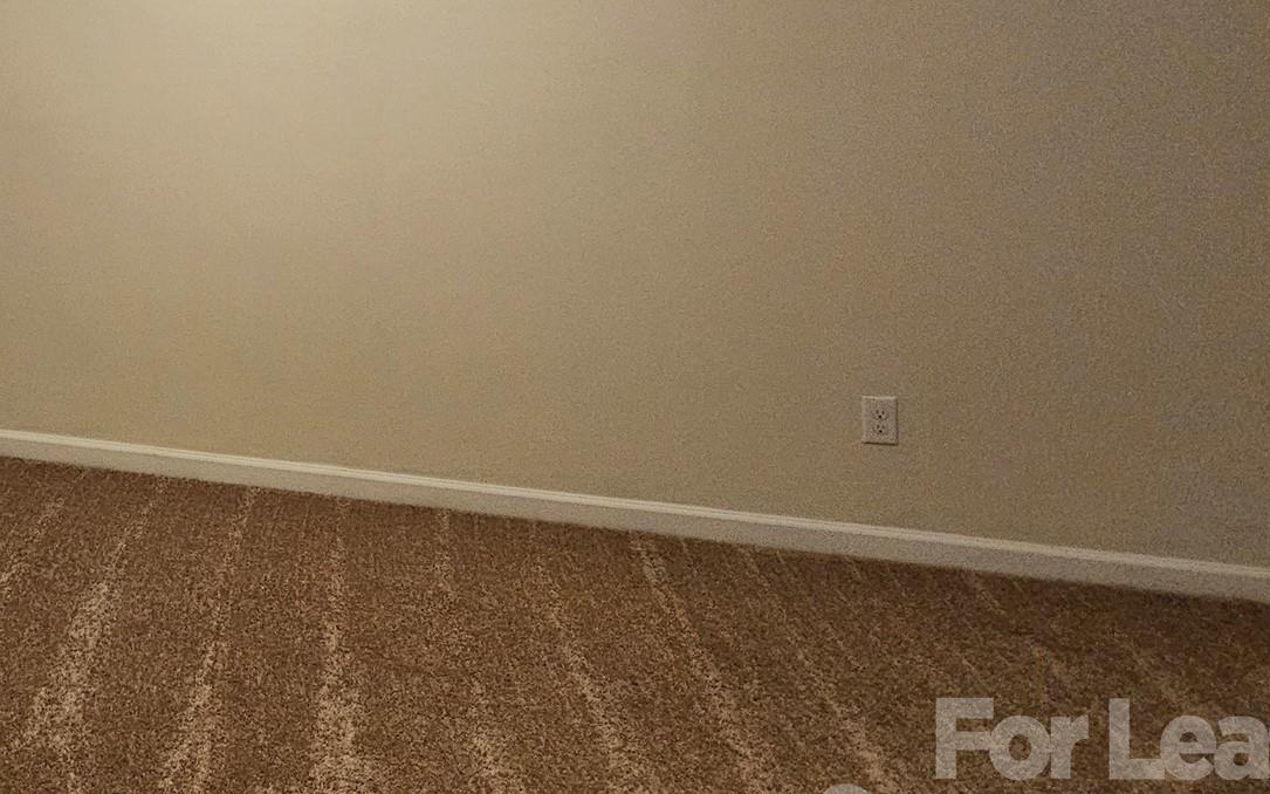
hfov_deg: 62.0
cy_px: 28
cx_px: 187
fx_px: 900
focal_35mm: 26
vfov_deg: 42.2
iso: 320
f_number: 2.2
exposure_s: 1/40
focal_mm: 2.2
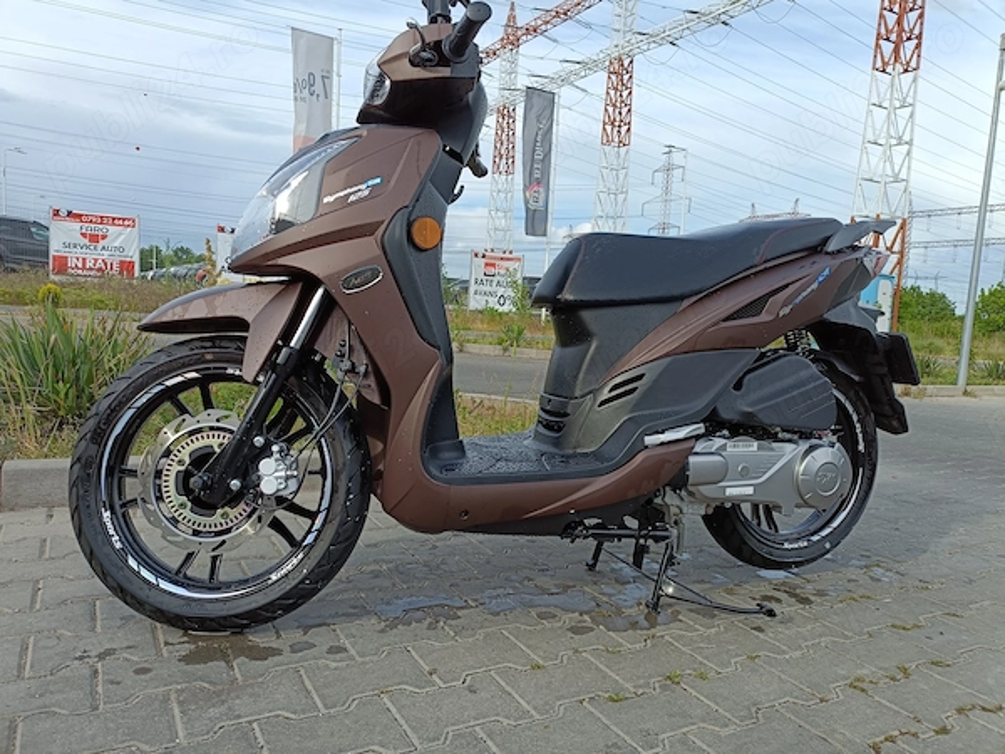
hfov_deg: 69.4
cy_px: 377
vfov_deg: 54.9
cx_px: 502
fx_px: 726
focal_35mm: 25
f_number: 1.7
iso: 50
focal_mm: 4.7
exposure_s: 1/350
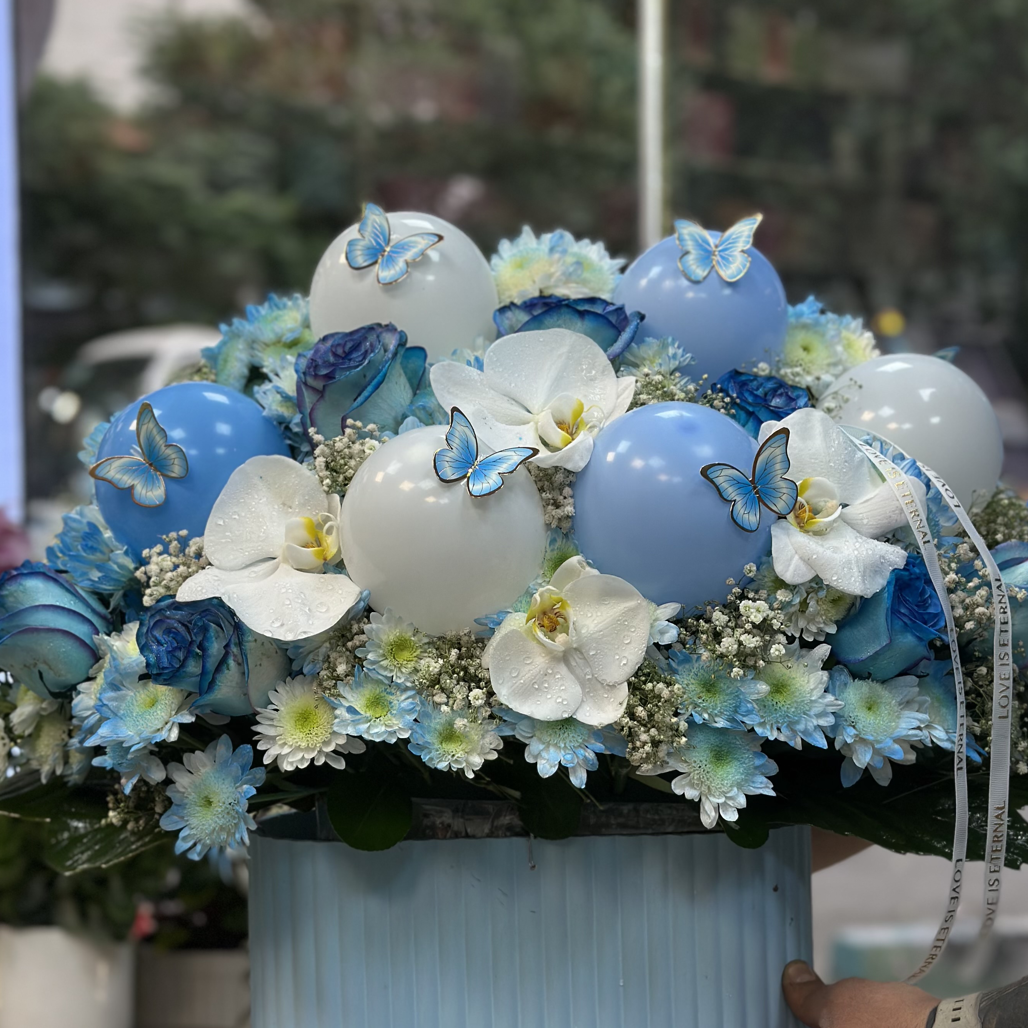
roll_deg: -0.9
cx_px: 528
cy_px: 606
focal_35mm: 64
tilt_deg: -3.7
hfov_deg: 26.9
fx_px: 2150
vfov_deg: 26.8
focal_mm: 6.86
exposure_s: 1/248
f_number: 1.78
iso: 80
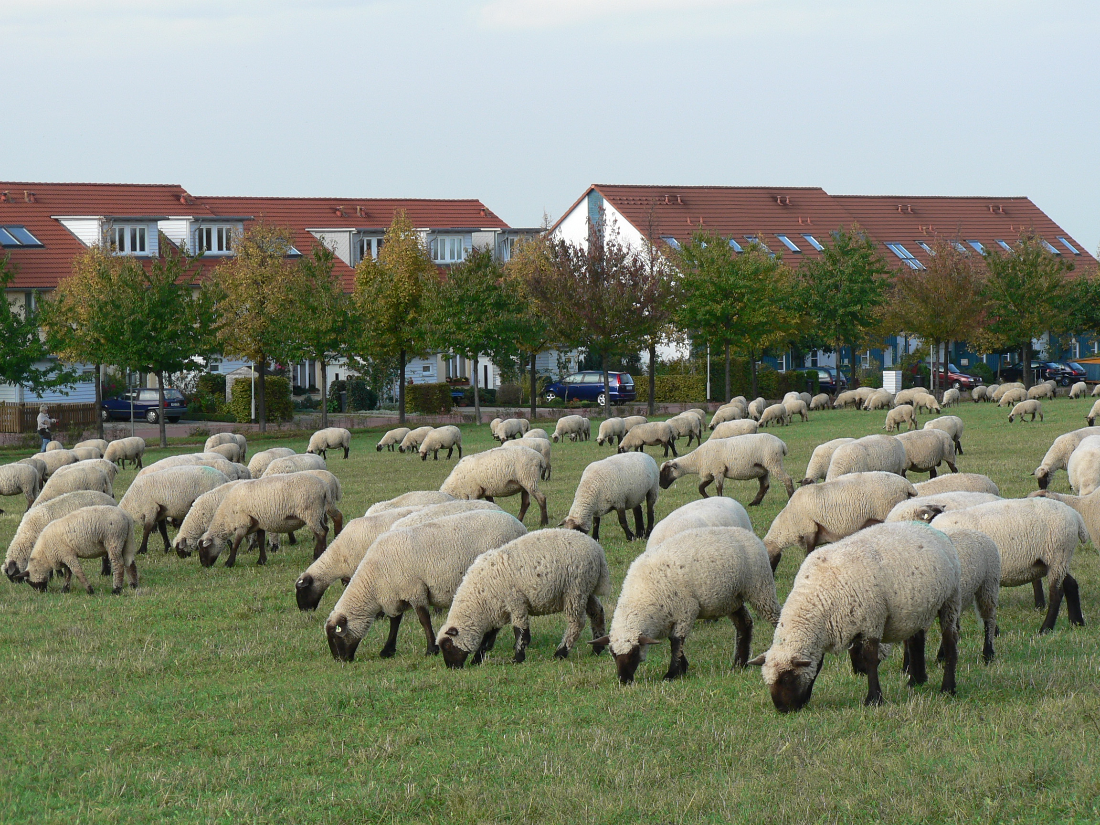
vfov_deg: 12.6
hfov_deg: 16.7
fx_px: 3750
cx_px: 550
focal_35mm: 118
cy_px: 412
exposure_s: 1/200
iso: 64
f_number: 4
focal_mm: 20.3
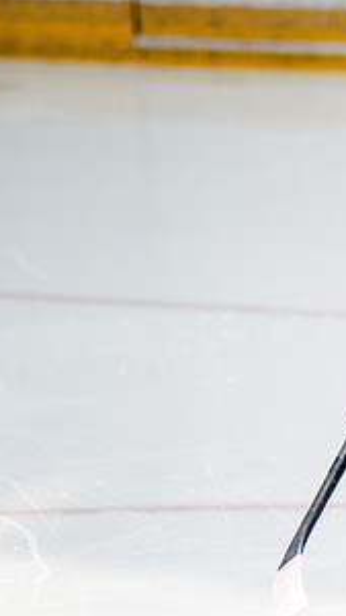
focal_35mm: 465
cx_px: 543
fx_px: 7595
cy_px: 428
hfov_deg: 2.6
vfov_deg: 4.6
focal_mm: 197
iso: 1250
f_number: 3.2
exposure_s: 1/2500
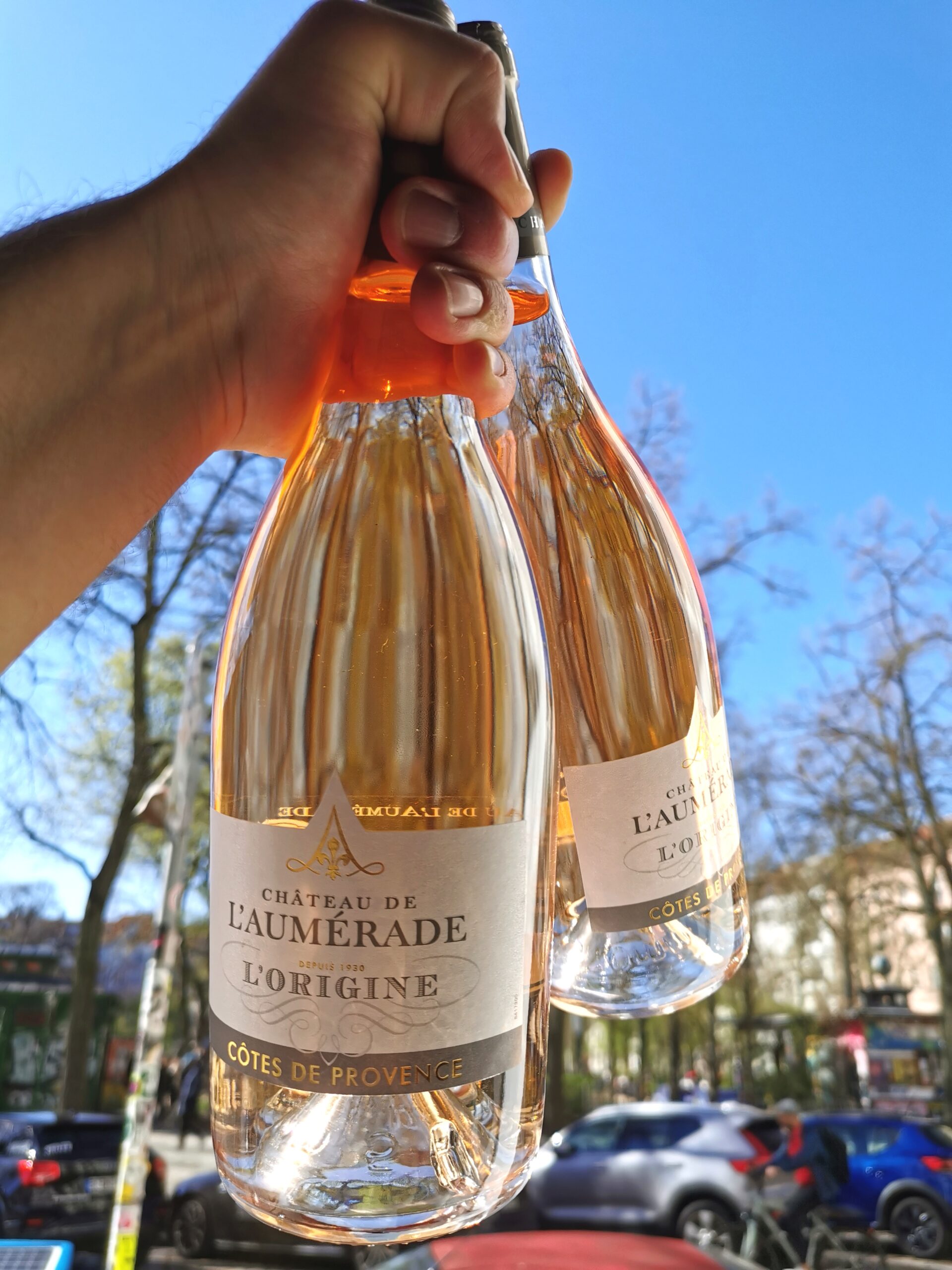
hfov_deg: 51.4
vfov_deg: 65.3
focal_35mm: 27
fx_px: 990
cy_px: 635
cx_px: 476
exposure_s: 1/1290
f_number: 1.8
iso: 50
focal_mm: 5.58
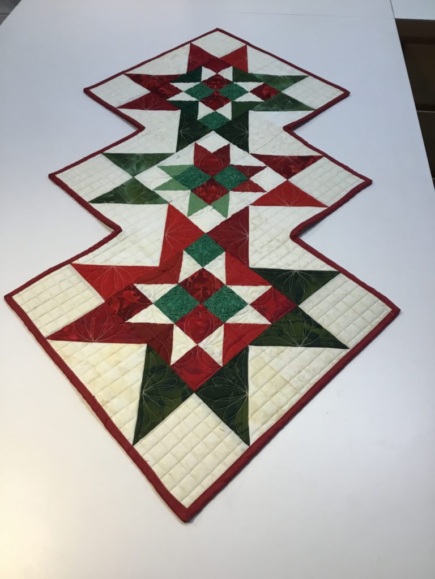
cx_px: 218
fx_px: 519
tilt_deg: -48.7
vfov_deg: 58.4
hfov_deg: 45.4
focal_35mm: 31
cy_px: 290
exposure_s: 1/40
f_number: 2.4
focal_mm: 3.3
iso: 25
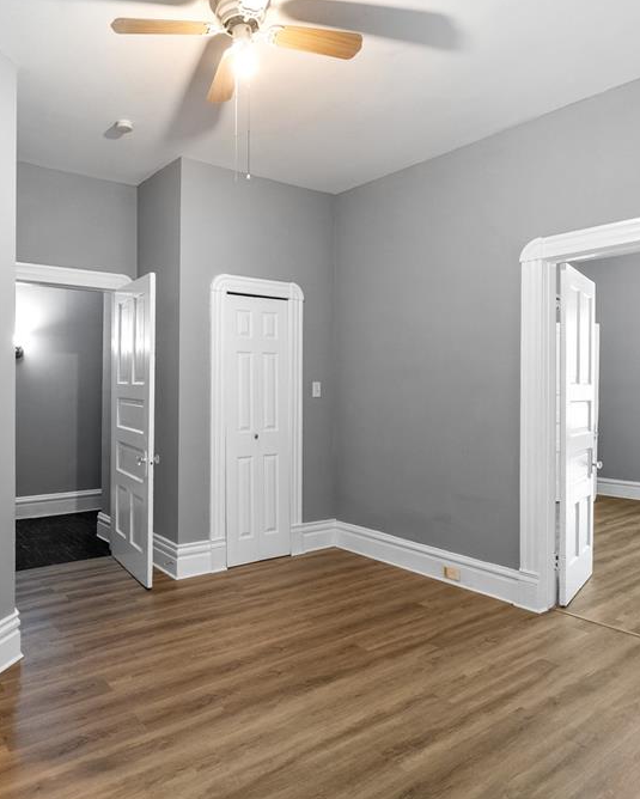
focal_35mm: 23
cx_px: 221
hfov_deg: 59.7
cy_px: 395
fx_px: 544
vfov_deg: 72.6
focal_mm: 8
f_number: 6.3
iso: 400
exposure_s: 1/1.67
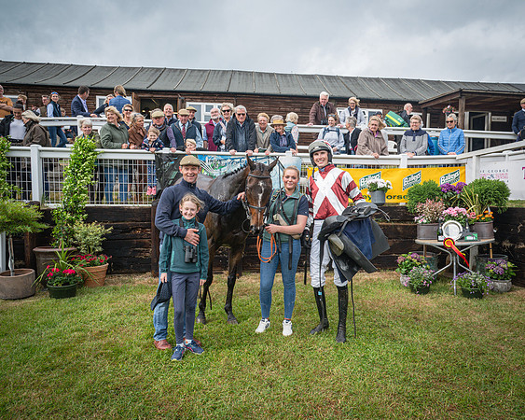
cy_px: 210
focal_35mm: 27
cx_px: 288
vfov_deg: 53.1
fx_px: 420
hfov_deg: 63.9
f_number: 8
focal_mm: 24
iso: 400
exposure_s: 1/200
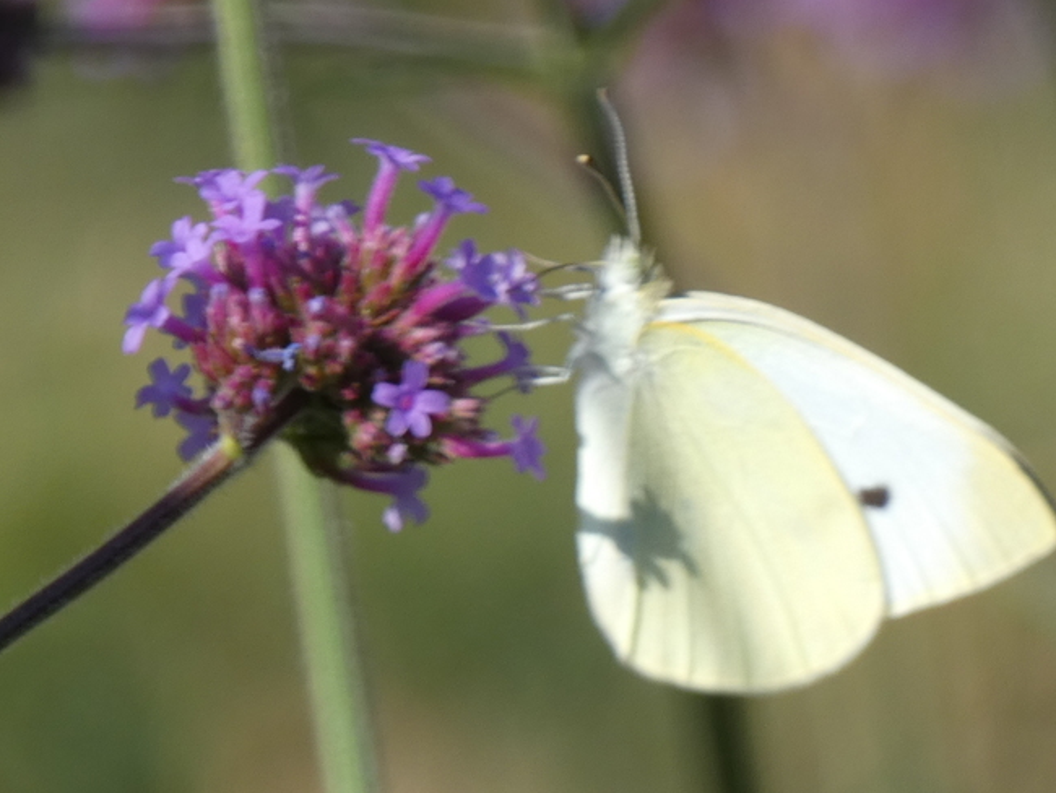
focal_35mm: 816
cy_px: 410
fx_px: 24902
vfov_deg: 1.8
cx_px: 625
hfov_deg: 2.4
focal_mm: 111.5
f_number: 5.6
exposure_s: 1/125
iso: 80
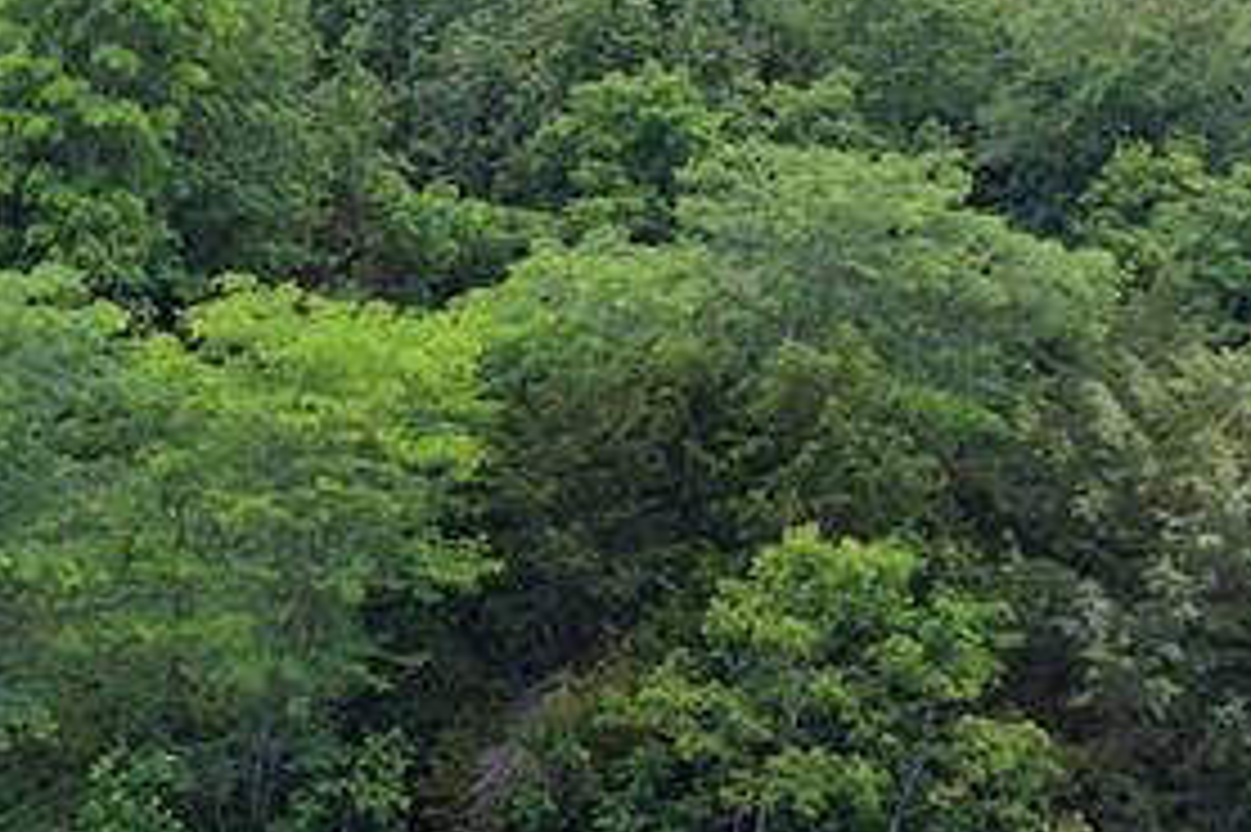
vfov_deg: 14.5
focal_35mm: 92
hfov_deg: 20.3
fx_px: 3195
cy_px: 913
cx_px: -374
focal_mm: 8.67
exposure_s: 1/500
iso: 100
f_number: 1.8
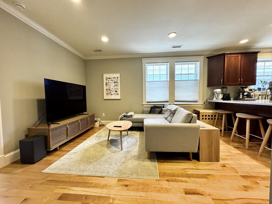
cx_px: 136
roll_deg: +0.9
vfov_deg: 85.7
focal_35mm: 14
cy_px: 102
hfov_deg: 102.1
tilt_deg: -1.8
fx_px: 110
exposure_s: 1/118
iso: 320
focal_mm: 2.22
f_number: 2.2
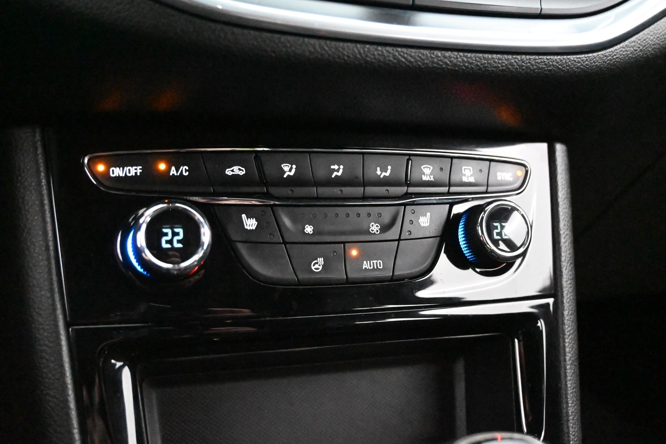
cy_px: 222
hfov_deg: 53.1
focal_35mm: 36
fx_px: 666
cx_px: 333
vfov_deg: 36.9
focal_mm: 24
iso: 28800
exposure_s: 1/40
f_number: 4.2
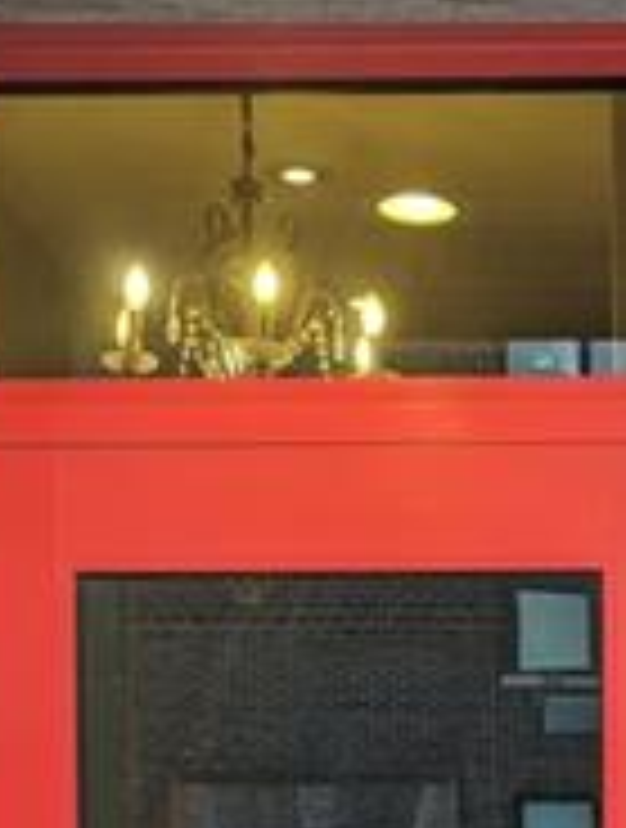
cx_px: 658
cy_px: 1138
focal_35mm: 100
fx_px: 2400
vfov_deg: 18.0
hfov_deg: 14.6
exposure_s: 1/23.8
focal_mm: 6.81
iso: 77
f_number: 1.85
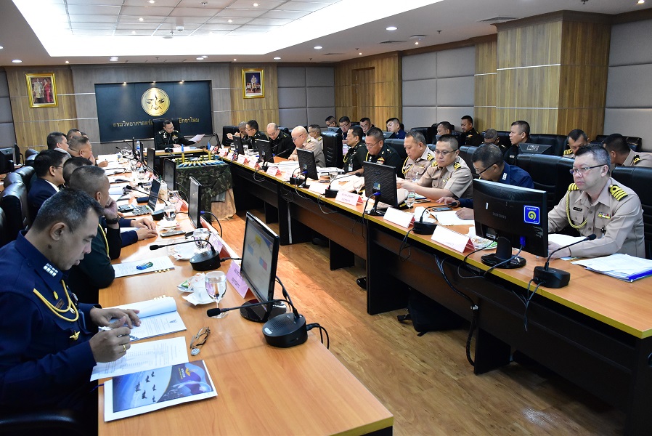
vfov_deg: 48.0
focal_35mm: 27
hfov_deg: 67.3
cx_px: 326
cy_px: 218
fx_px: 489
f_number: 5.6
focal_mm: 18
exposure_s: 1/80
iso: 4000
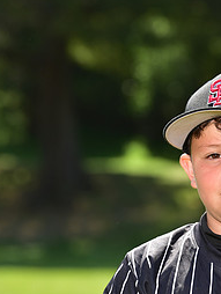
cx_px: 209
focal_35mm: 307
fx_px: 2609
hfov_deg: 4.8
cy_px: 321
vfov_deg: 6.4
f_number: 5
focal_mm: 140
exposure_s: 1/250
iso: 100
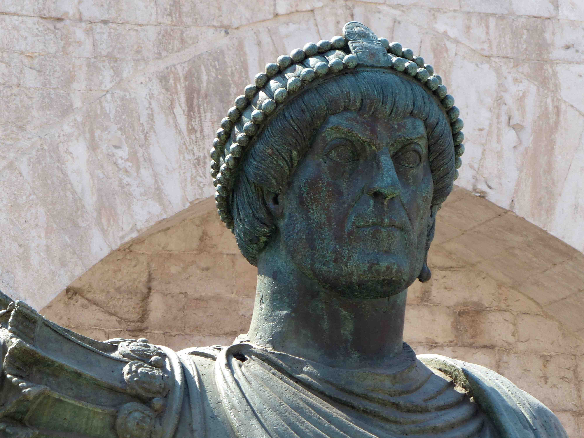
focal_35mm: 340
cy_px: 219
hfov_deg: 5.8
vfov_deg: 4.4
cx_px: 292
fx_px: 5736
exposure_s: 1/320
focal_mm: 55.7
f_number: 4
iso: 100
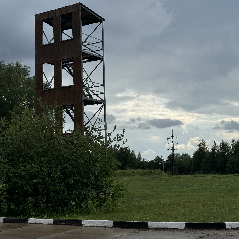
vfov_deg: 29.1
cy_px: 116
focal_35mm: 59
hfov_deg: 29.1
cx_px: 113
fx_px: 461
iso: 64
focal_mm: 6.76
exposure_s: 1/5376
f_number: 1.78
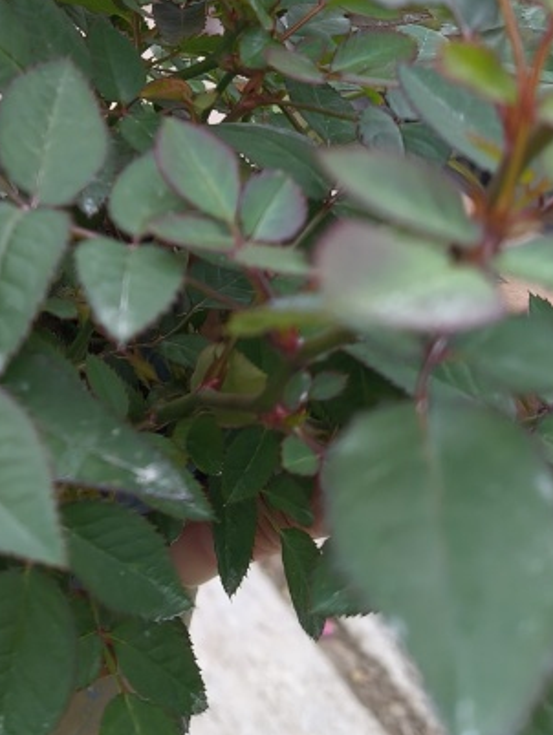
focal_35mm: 69
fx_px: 1468
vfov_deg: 27.1
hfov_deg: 20.1
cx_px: -101
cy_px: 59
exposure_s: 1/120
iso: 200
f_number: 1.8
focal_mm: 4.84
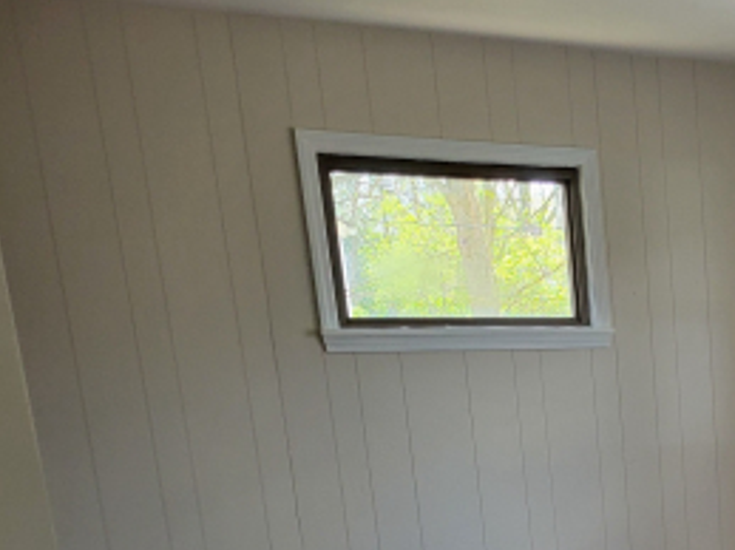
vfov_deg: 20.2
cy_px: 703
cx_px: 935
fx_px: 1422
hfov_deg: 25.3
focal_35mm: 67
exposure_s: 1/120
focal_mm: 5.4
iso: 200
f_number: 1.8
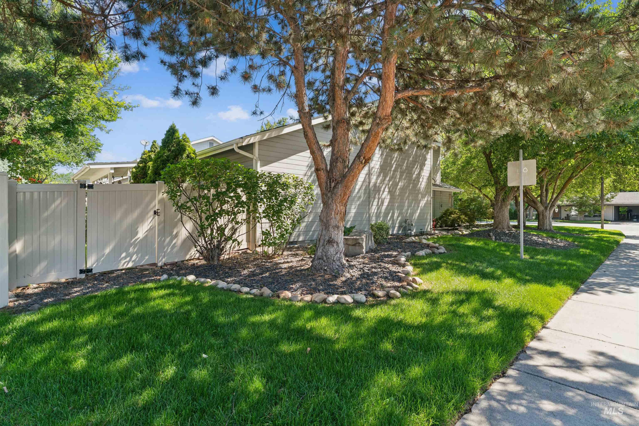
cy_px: 213
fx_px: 316
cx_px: 320
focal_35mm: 18
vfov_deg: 68.0
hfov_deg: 90.6
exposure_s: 1/40
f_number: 13
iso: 400
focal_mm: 17.8
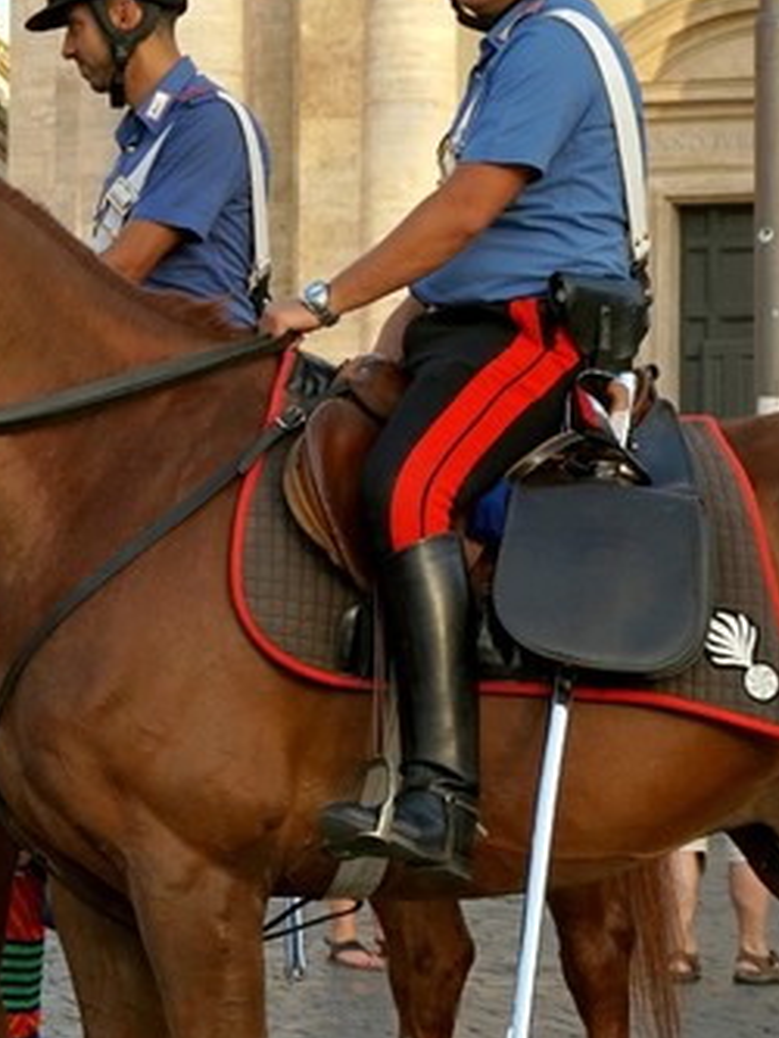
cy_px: 589
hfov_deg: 10.2
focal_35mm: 144
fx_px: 4327
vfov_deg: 13.7
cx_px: -87
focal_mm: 37
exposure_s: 1/80
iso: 100
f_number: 8
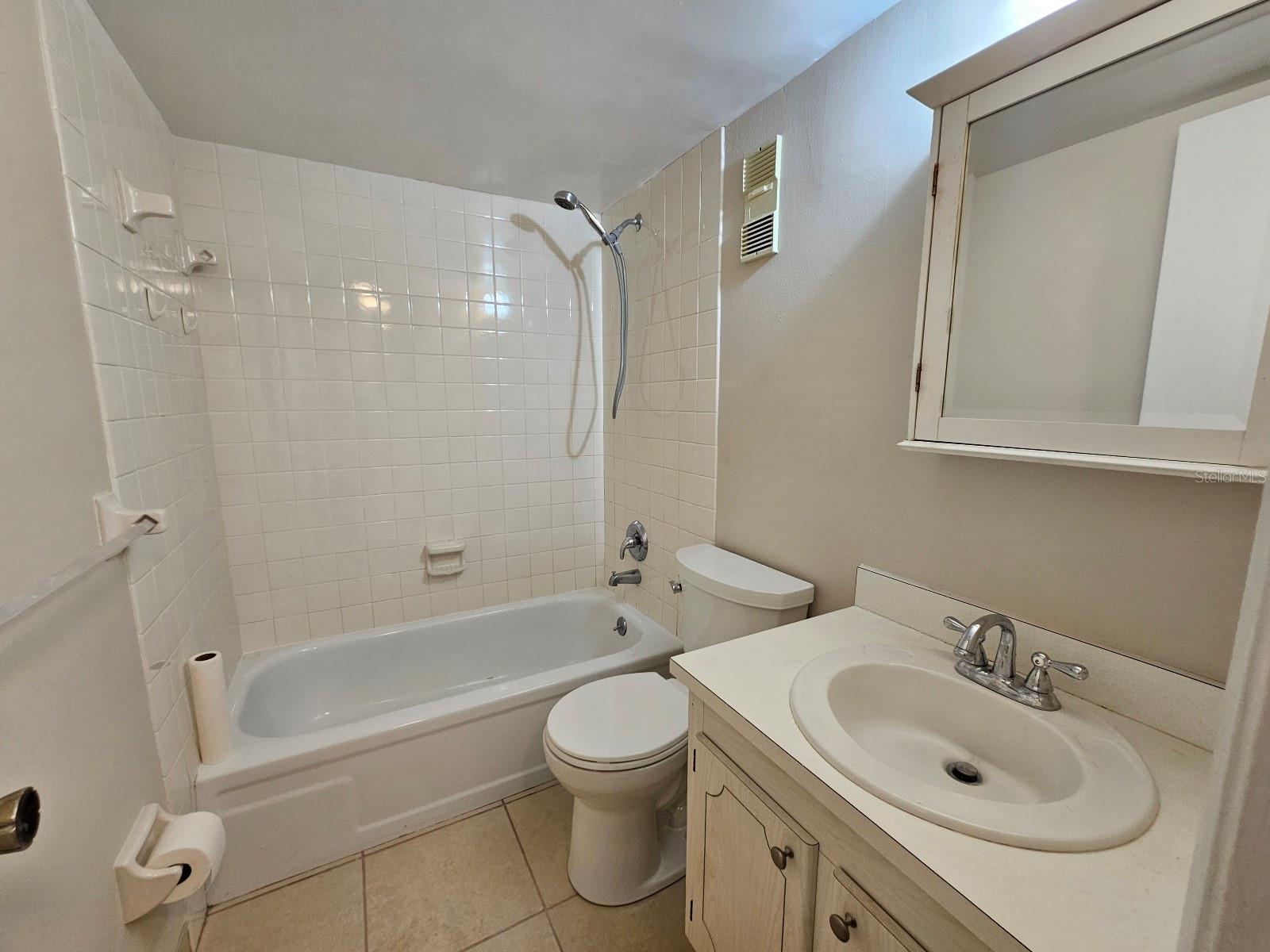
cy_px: 476
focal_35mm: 13
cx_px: 635
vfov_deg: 89.9
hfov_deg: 106.2
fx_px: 477
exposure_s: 1/60.2
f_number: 2.2
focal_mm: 2.2
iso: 160
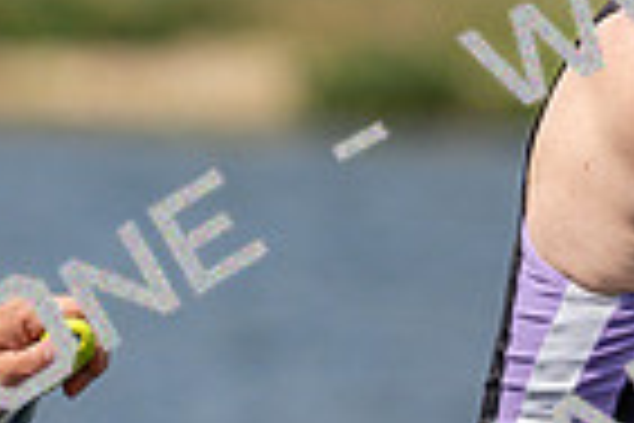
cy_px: 119
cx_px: 1016
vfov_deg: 0.8
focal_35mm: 1650
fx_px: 29056
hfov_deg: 1.2
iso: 250
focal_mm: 400
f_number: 6.3
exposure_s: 1/1600
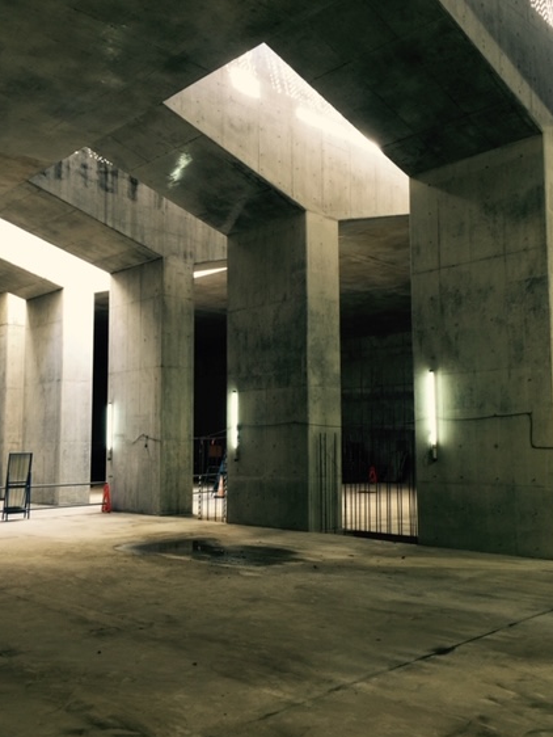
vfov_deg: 55.3
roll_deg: +0.1
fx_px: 702
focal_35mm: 33
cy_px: 378
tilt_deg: +6.1
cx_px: 291
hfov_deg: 43.0
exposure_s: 1/17
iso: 40
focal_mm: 4.15
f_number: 2.2
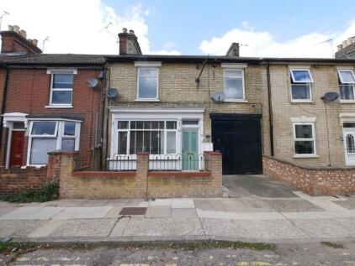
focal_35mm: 14
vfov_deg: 85.7
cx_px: 178
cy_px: 133
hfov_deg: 102.0
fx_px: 144
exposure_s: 1/200
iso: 200
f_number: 5.6
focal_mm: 7
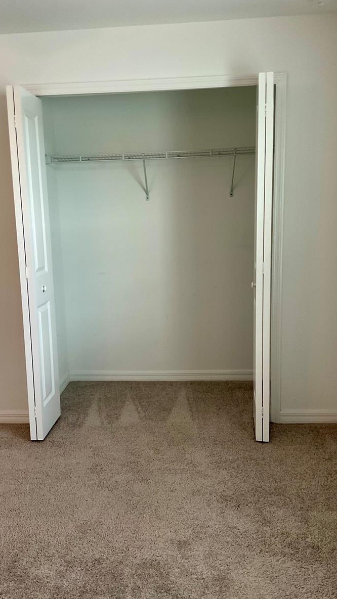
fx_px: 509
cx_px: 151
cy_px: 297
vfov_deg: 61.0
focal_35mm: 32
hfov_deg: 36.6
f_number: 1.8
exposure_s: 1/60
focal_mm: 3
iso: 50
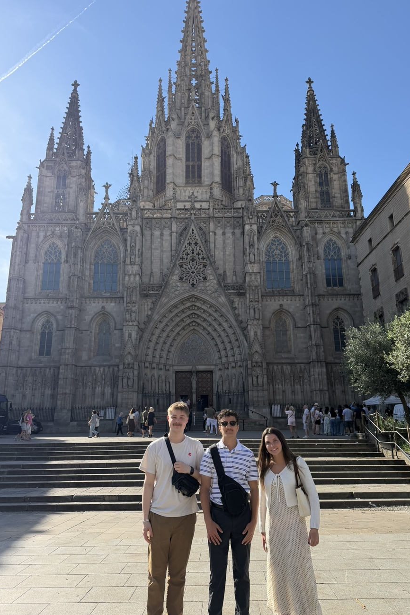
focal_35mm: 26
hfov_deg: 49.6
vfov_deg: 69.4
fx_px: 444
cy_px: 313
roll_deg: +0.6
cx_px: 208
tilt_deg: +15.3
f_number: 1.78
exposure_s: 1/3145
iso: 100
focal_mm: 6.76
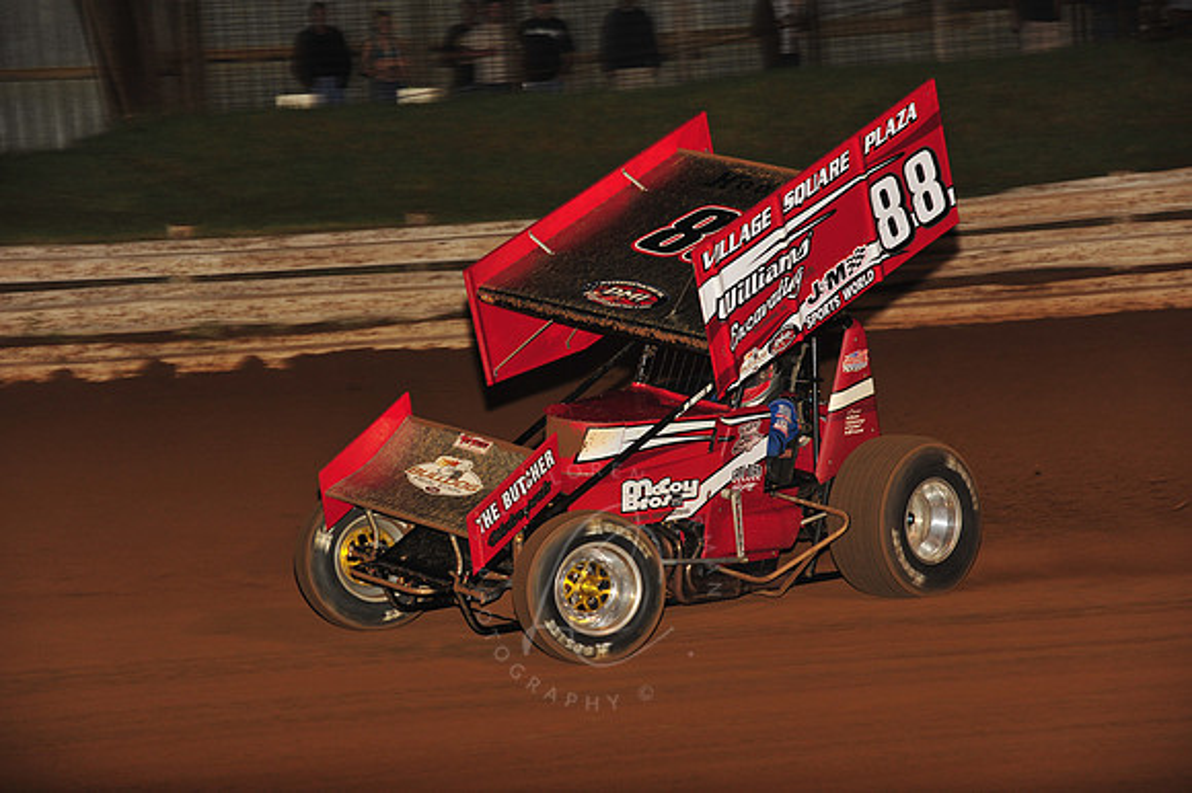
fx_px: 4467
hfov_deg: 15.2
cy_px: 396
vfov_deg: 10.1
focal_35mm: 135
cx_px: 596
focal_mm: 135
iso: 1000
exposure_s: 1/320
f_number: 7.1
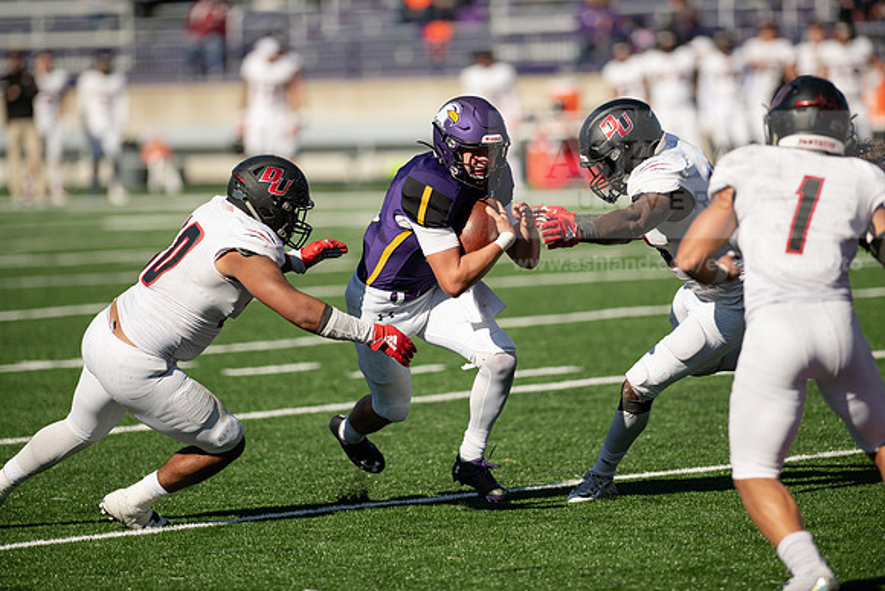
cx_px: 442
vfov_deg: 4.6
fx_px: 7376
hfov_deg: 6.9
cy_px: 296
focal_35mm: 300
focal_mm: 300
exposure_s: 1/2500
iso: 160
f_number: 3.2
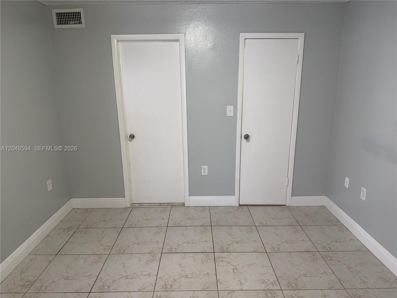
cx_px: 198
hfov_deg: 71.6
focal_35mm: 24
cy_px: 149
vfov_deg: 56.8
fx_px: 275
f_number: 1.78
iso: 160
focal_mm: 6.76
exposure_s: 1/60
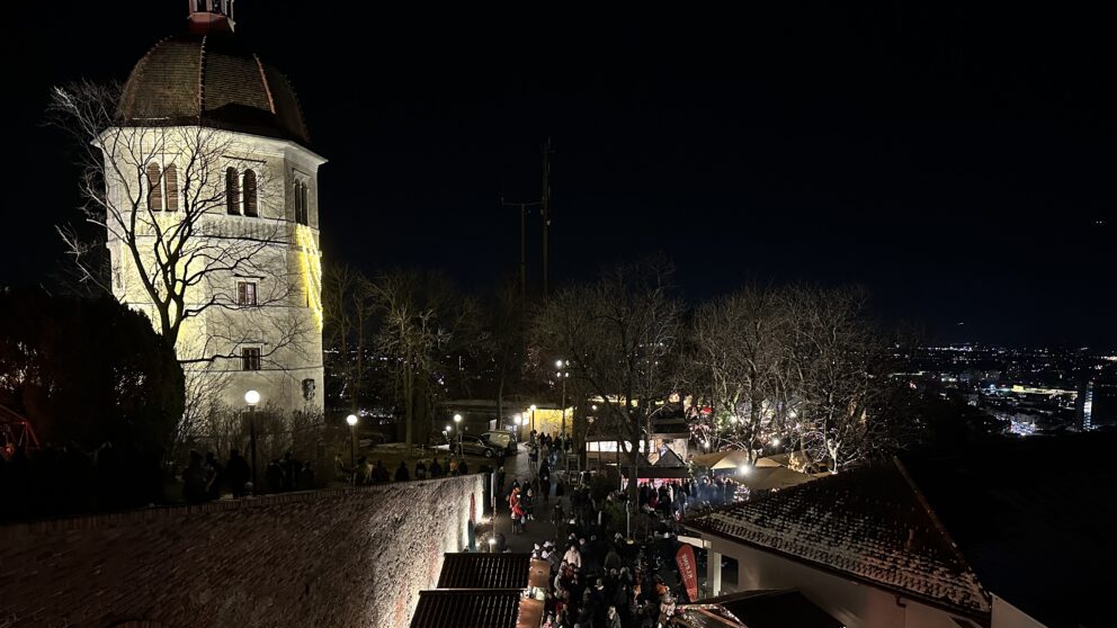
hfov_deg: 69.9
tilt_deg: -5.9
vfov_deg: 42.4
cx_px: 568
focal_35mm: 27
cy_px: 406
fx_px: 800
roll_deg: -1.1
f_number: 1.78
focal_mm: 6.86
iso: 1000
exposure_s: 1/25
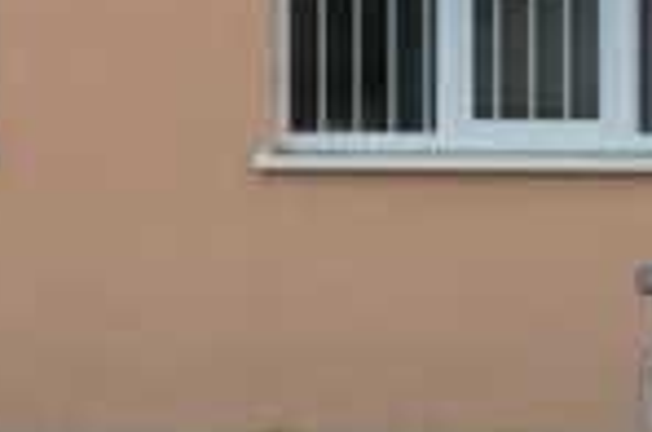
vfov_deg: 6.0
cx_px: 952
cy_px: 62
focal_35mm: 228
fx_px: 4120
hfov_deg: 8.8
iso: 200
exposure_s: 1/250
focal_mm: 22
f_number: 8
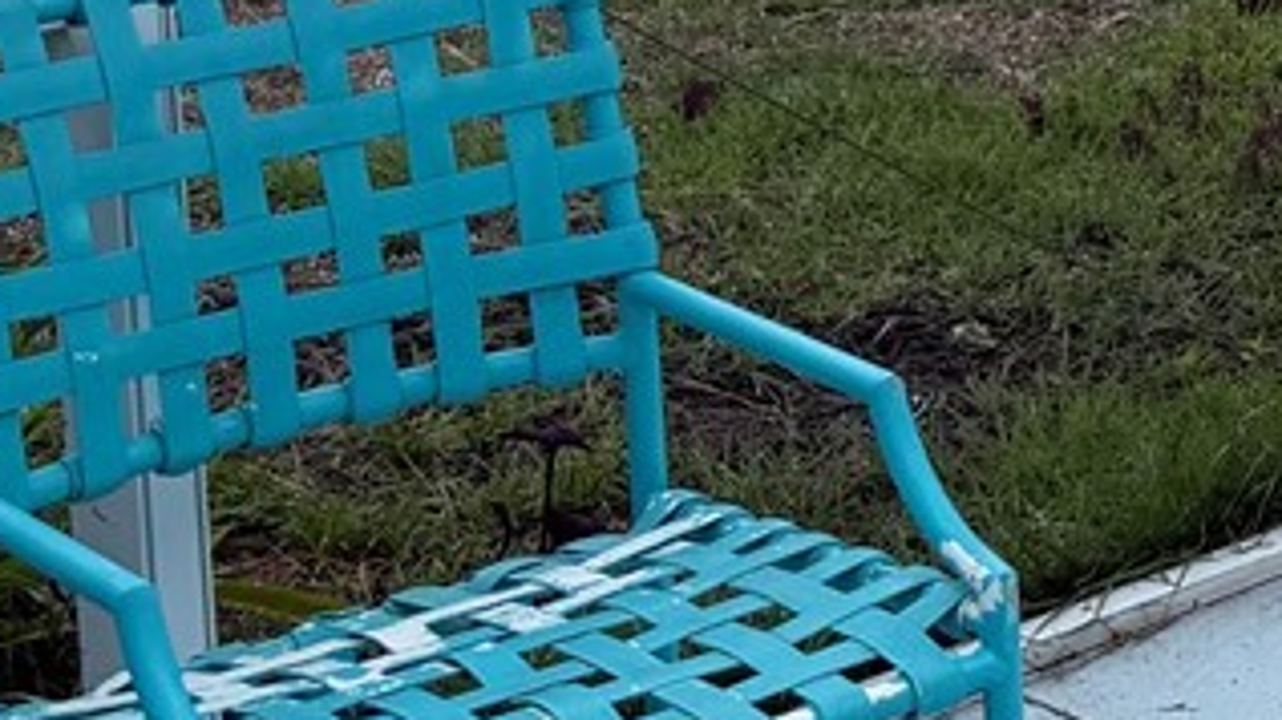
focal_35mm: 132
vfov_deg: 8.9
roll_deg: -1.5
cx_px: 2657
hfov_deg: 13.6
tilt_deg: -10.3
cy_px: -473
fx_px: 4485
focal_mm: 6.76
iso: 80
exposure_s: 1/1653
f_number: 1.78
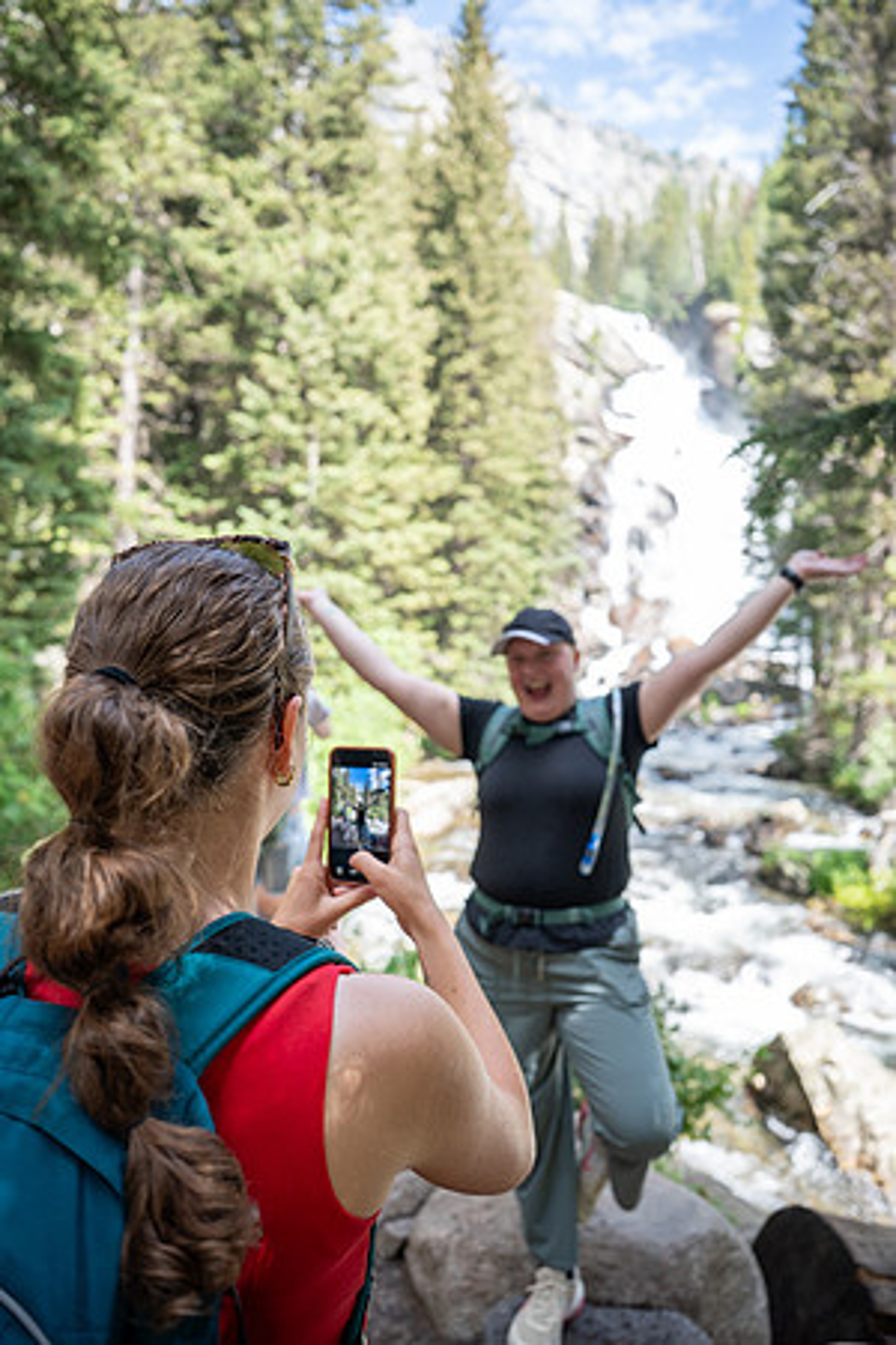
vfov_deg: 70.4
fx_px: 952
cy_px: 672
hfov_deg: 50.4
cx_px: 448
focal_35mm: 26
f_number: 3.2
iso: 100
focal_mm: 25.5
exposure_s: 1/250
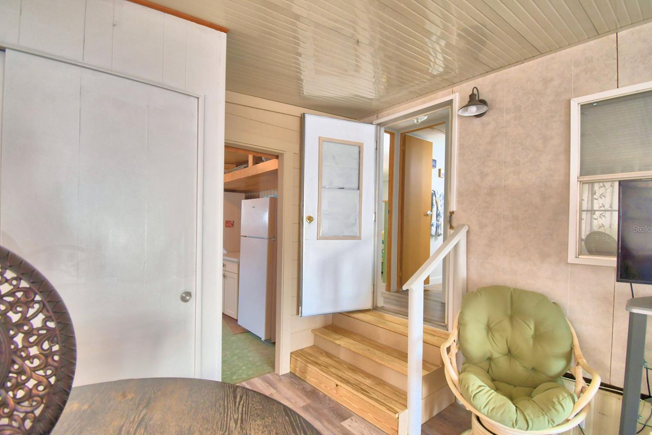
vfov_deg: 73.7
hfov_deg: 96.8
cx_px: 324
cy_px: 229
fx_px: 290
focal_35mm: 16
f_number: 4.5
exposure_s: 1/60
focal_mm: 10
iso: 400
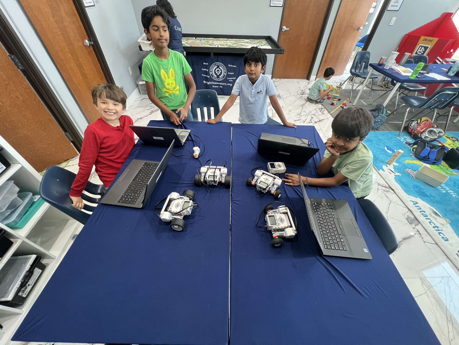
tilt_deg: -45.9
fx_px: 172
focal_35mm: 13
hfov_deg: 106.2
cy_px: 172
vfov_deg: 89.9
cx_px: 230
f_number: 1.8
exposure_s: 1/60
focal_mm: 1.57
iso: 250
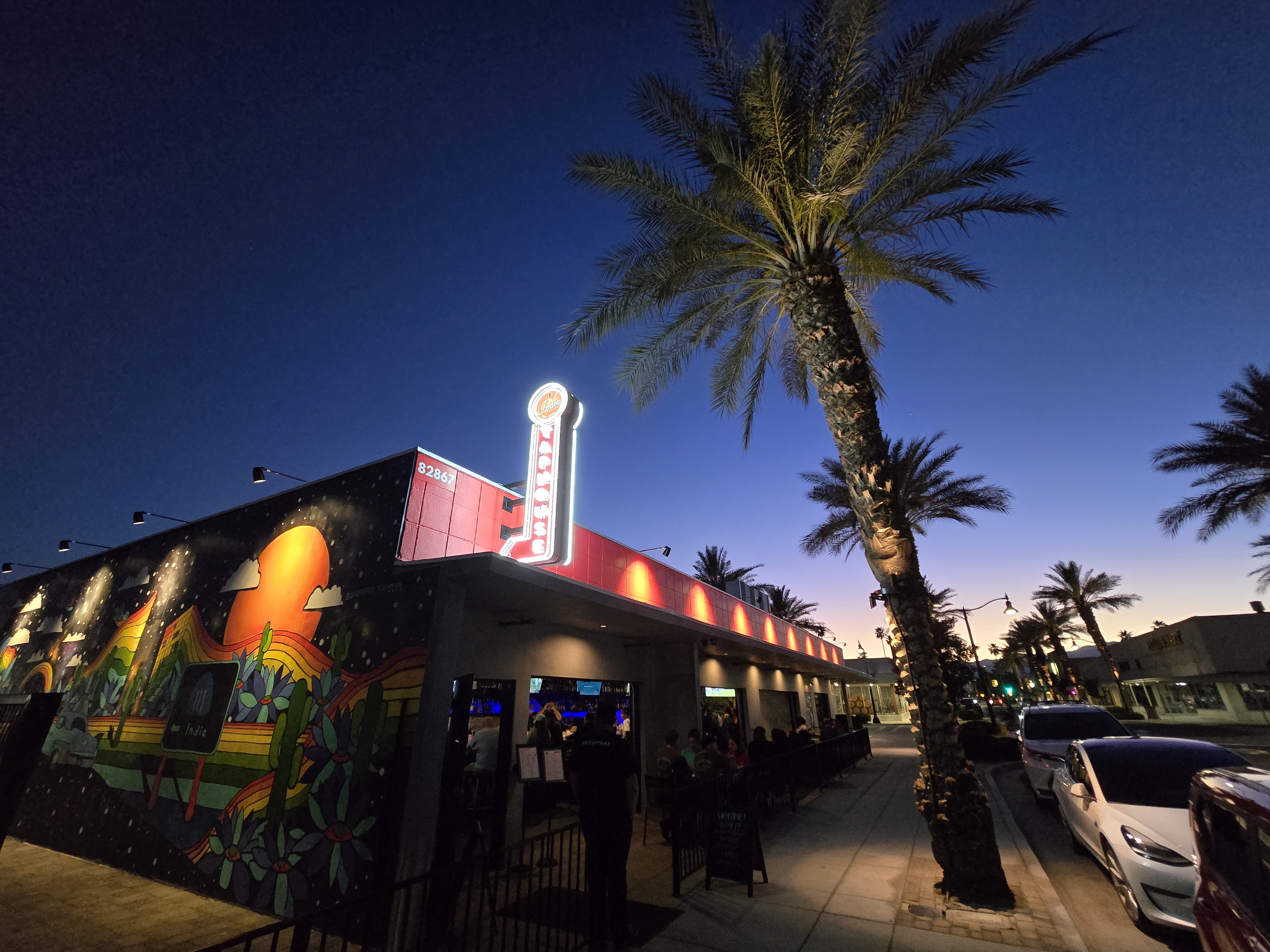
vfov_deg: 89.9
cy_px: 476
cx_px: 635
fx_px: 477
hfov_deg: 106.2
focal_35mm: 13
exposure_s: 1/60
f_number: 2.2
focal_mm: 2.2
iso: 1250
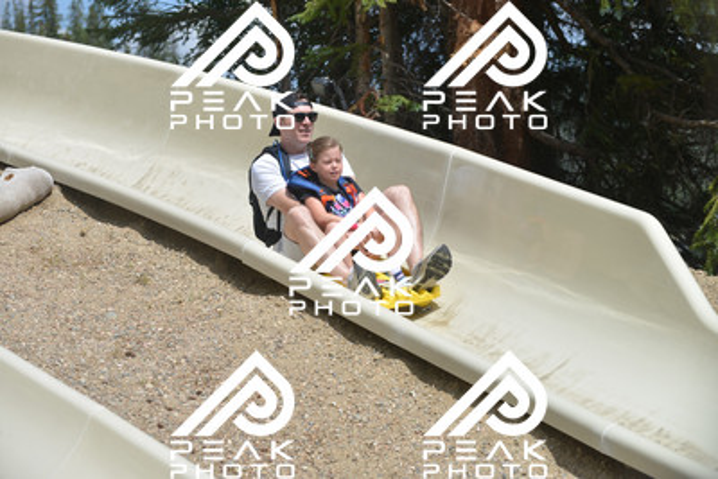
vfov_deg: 11.2
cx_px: 359
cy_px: 240
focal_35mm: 122
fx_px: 2434
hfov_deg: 16.8
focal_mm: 122
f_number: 6.3
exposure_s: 1/800
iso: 125
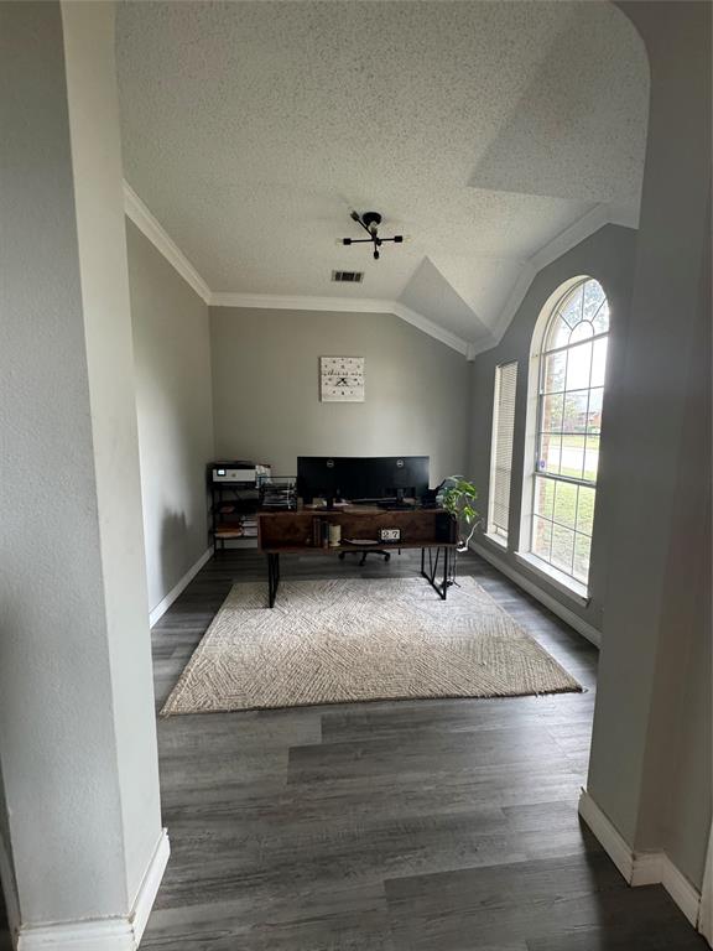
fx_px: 384
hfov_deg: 85.7
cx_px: 356
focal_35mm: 14
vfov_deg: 102.1
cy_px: 476
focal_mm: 2.22
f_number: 2.2
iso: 320
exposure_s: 1/70
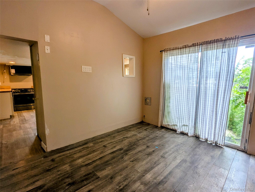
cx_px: 128
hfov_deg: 106.1
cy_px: 96
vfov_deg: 90.0
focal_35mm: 13
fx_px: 96
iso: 53
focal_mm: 1.95
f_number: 2.2
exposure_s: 1/120
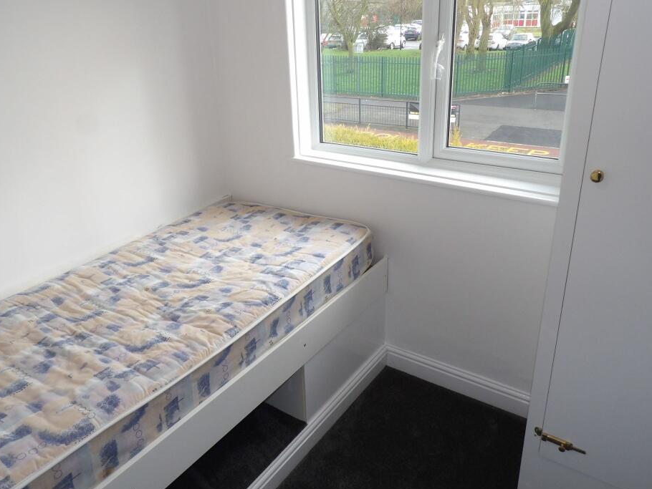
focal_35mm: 27
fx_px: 509
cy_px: 218
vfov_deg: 51.3
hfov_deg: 65.2
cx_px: 302
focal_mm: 4.3
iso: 156
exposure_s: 1/60
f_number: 4.6
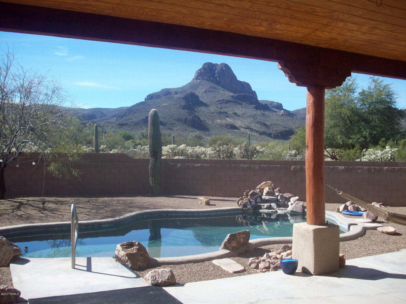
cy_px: 152
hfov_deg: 50.1
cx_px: 203
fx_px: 434
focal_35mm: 37
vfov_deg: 38.7
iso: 80
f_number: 5.6
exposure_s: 1/254
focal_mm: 6.2
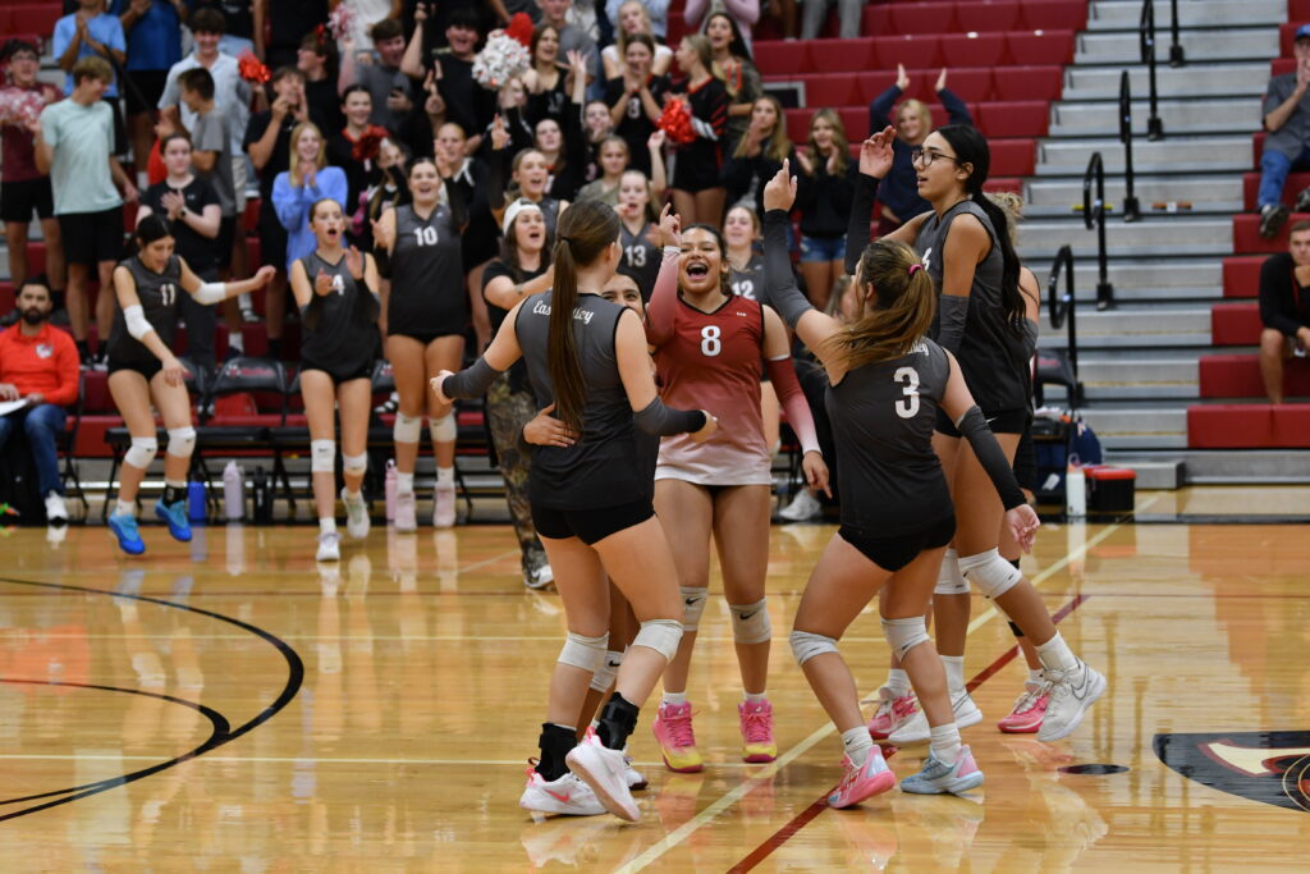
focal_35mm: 105
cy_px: 437
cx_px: 655
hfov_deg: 19.5
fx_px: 3821
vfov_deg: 13.0
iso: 1600
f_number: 2.8
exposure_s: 1/640
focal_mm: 70
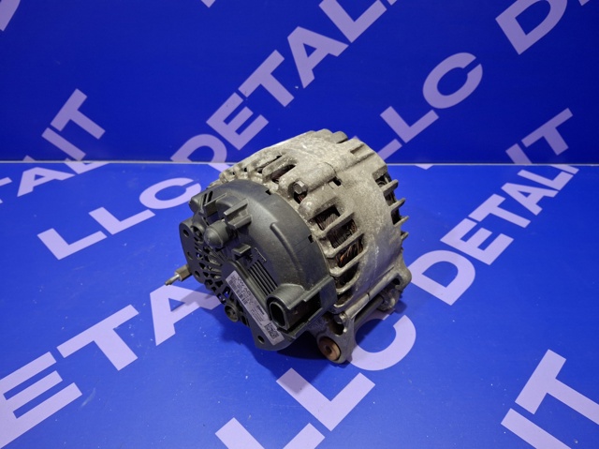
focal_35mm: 25
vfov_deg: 54.8
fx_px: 432
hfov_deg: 69.4
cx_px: 300
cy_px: 224
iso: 250
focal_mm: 4.69
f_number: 1.8
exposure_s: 1/40
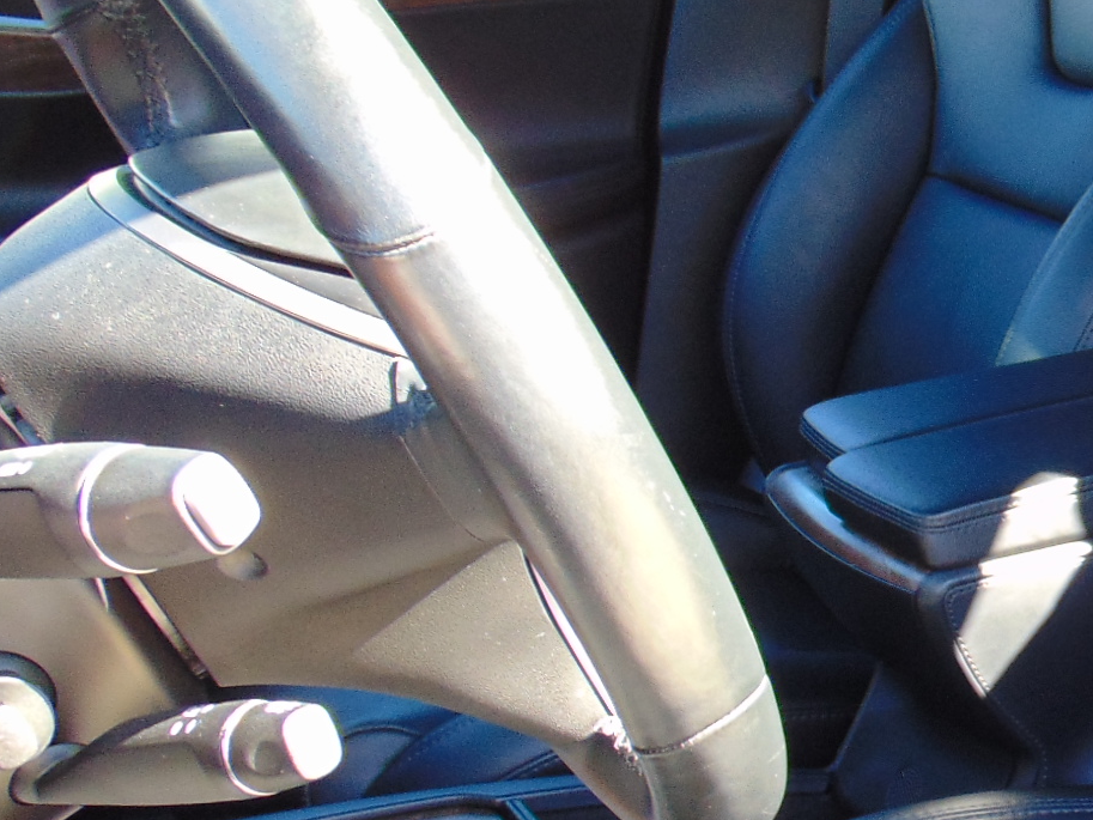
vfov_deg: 20.7
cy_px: 435
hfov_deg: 25.0
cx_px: 1267
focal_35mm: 71
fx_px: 2242
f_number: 3
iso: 80
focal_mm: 4.5
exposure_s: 1/30
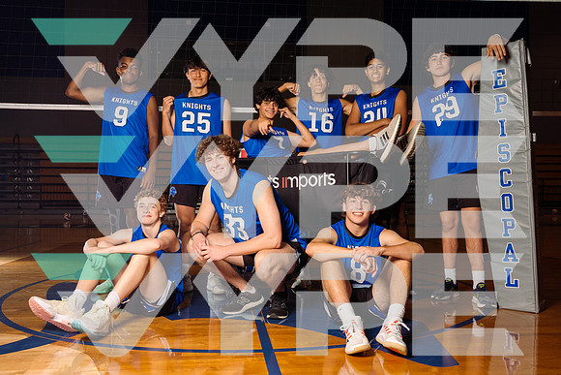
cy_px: 188
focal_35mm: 35
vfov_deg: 37.9
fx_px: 546
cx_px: 280
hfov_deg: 54.4
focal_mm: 35
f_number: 9
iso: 200
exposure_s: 1/200
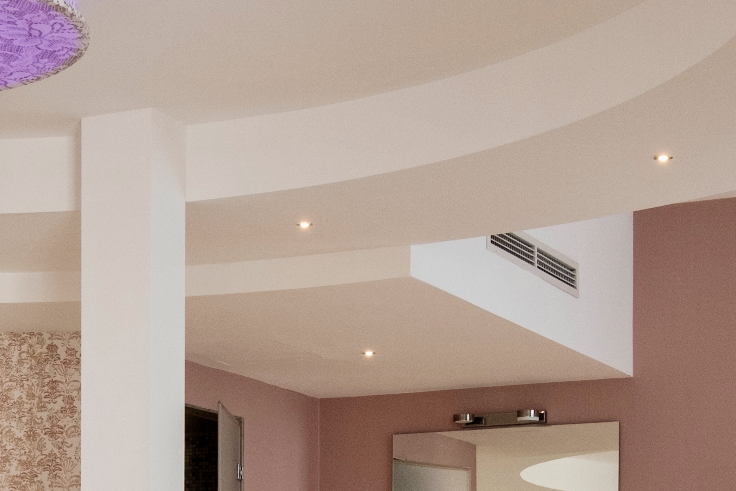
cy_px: 760
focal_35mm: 111
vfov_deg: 11.7
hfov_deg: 18.1
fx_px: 2269
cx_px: 76
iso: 320
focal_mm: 19.7
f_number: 11
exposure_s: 1/2
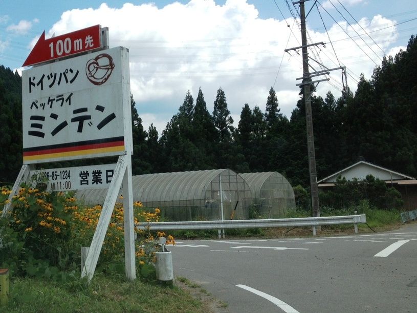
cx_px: 208
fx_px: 422
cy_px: 156
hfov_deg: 52.6
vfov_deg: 40.7
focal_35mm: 35
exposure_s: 1/1200
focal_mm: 4.28
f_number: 2.4
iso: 64
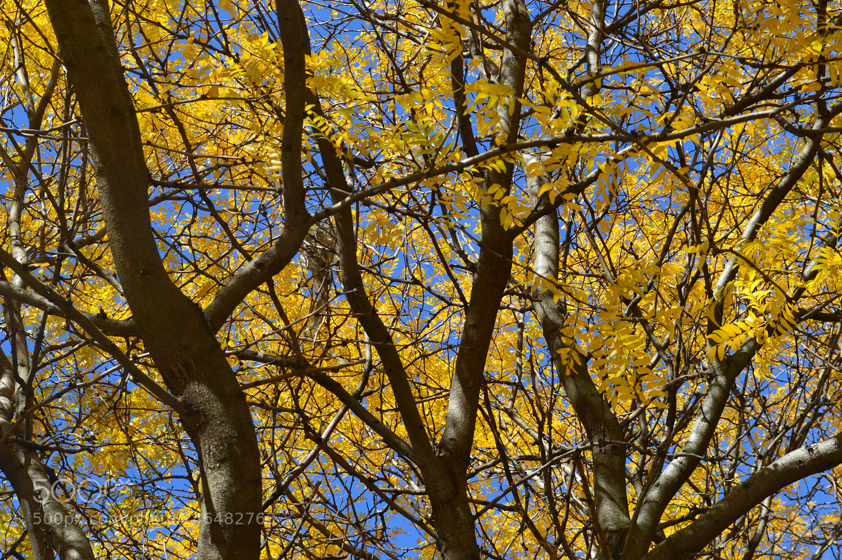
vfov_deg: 19.7
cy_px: 280
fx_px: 1612
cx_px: 421
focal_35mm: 69
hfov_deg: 29.3
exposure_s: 1/250
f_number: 10
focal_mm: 46
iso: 400
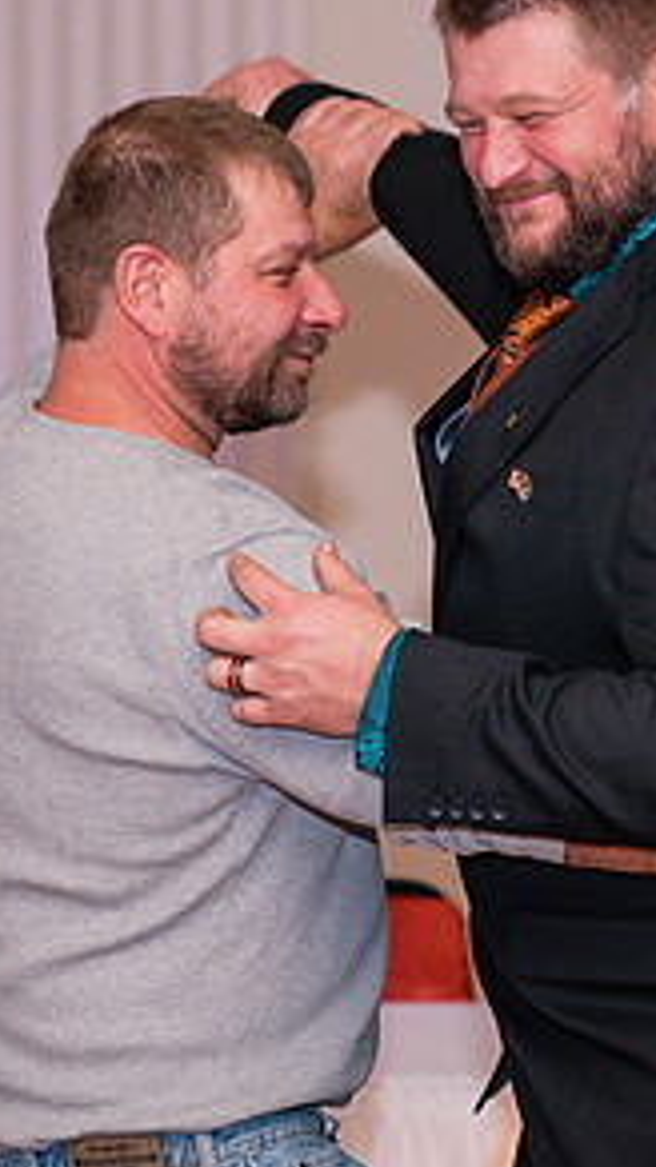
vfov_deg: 10.5
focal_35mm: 206
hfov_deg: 5.9
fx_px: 6378
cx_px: 615
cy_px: 372
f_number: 3.2
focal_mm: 85
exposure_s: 1/125
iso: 640
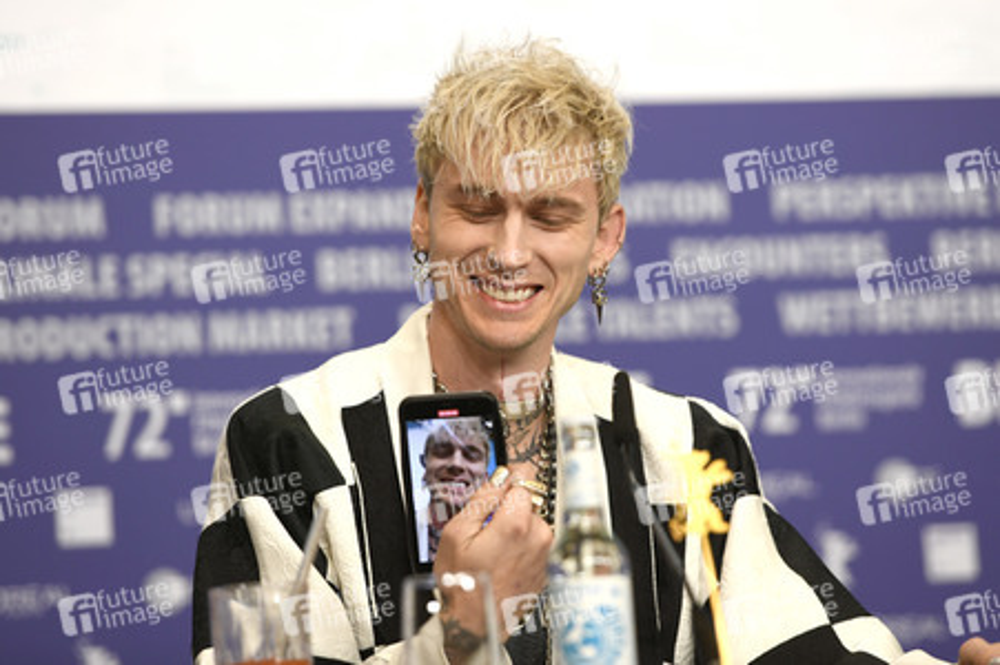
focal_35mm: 165
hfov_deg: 12.5
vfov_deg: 8.3
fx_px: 4580
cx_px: 500
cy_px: 332
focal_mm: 165
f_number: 3.5
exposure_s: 1/200
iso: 1000
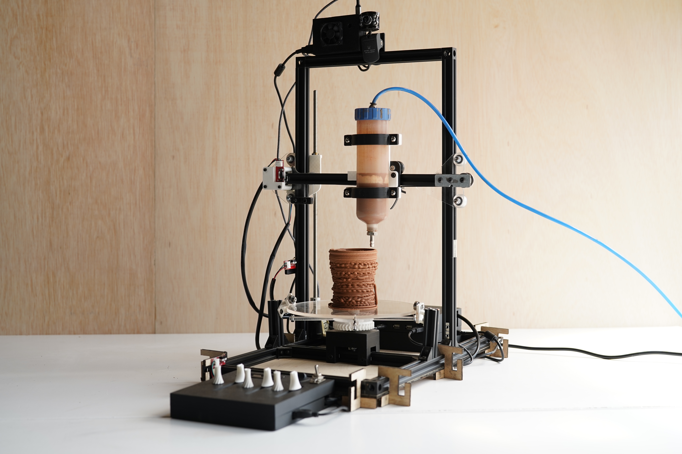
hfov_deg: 36.2
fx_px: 1042
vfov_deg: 24.6
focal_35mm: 55
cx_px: 341
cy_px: 215
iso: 250
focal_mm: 50
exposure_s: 1/250
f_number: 2.8
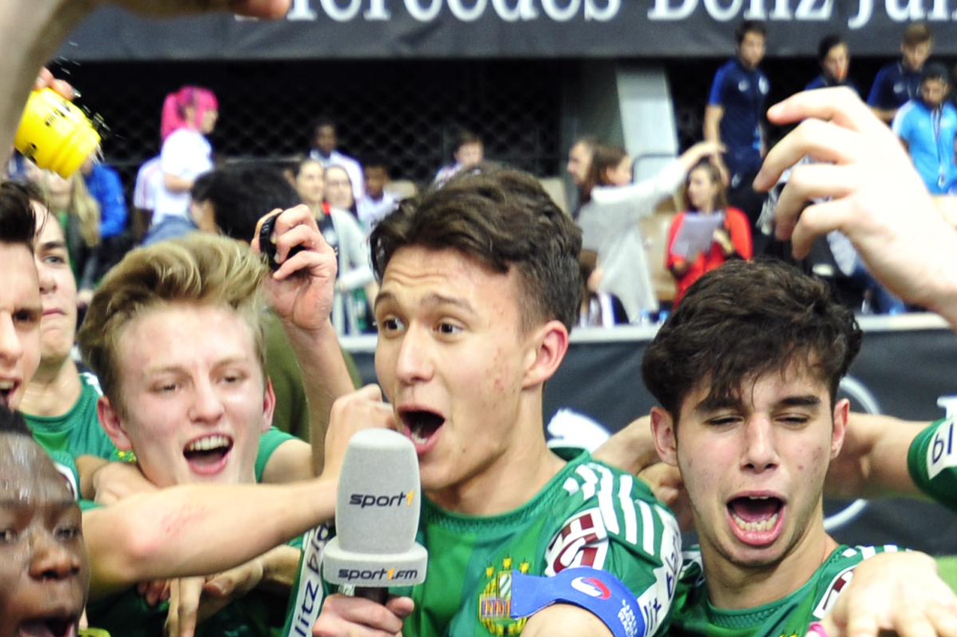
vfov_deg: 13.7
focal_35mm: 94
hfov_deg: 21.7
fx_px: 2497
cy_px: 958
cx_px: 364
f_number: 2.8
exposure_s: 1/320
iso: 1000
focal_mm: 28
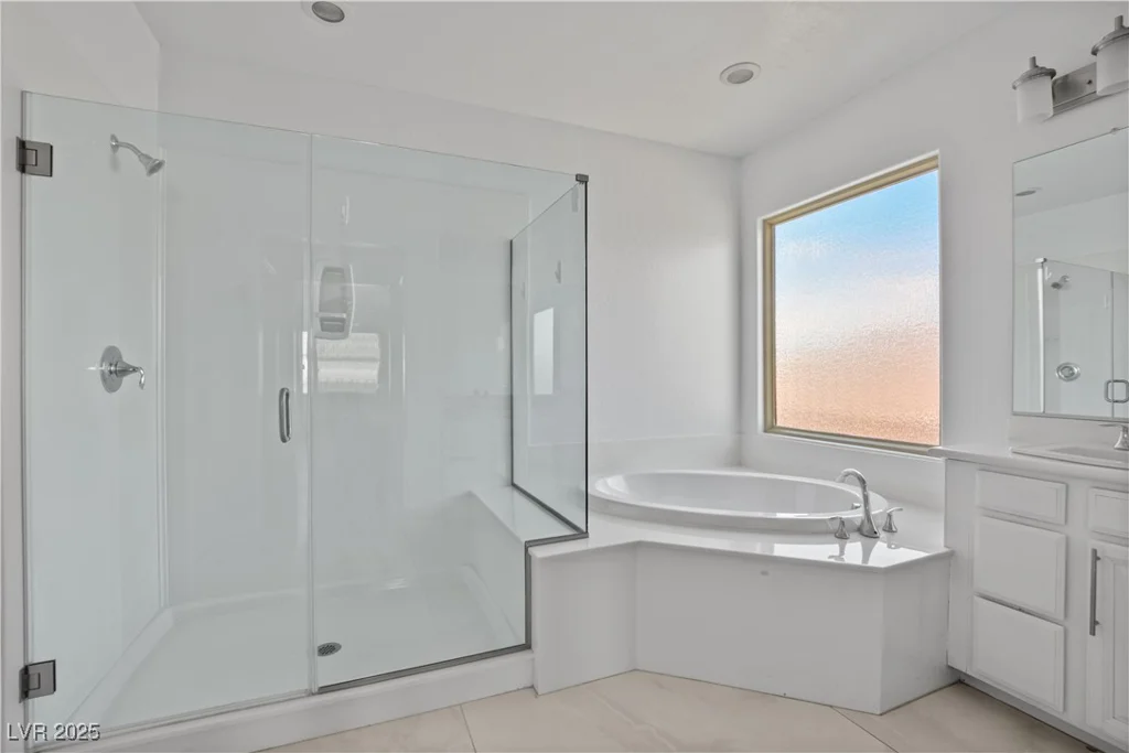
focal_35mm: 15
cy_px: 376
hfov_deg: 100.4
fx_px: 470
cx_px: 564
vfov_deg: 77.3
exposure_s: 1/20
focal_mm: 10
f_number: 8
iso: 400
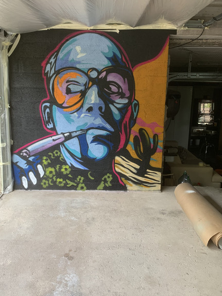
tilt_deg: -9.5
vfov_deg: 61.6
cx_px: 103
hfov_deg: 48.2
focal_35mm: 29
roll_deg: -0.7
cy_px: 135
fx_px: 248
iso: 50
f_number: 1.8
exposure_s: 1/121
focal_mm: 4.25
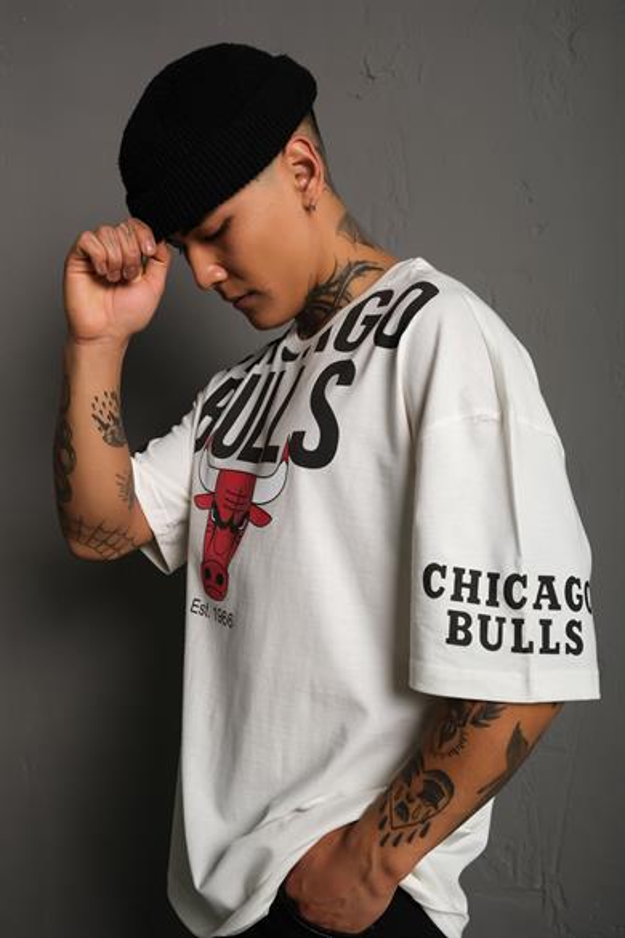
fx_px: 859
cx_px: 312
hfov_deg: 40.0
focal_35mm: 33
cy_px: 469
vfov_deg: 57.2
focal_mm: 22.3
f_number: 5
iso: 160
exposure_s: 1/160
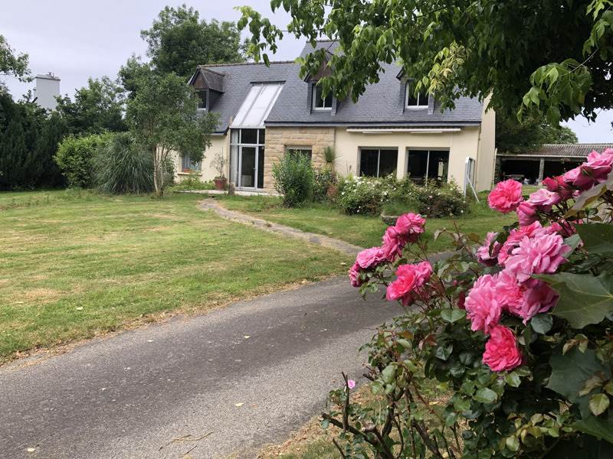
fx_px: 496
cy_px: 230
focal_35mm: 28
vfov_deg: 49.7
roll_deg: -2.0
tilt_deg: -6.8
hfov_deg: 63.4
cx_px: 306
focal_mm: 4
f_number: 1.8
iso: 20
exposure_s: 1/827
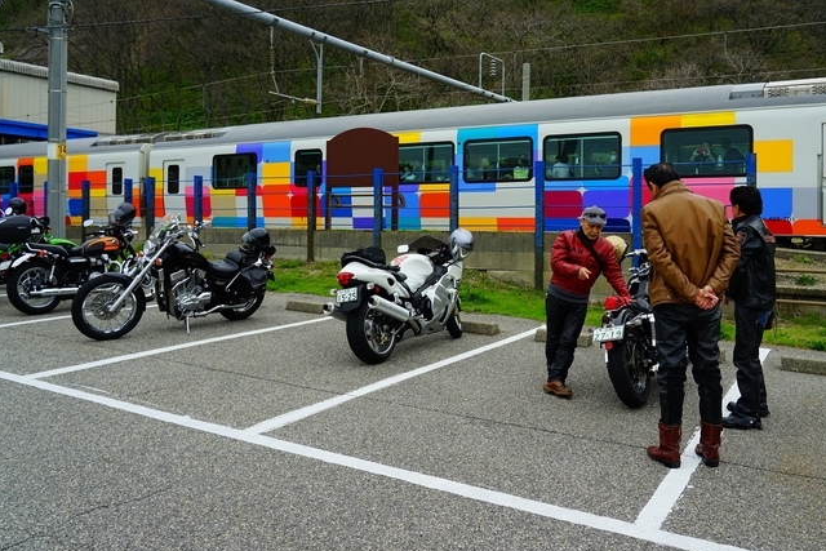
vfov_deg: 43.4
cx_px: 492
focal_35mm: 30
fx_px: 688
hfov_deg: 61.4
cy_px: 221
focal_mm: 24
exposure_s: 1/200
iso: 100
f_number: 7.1
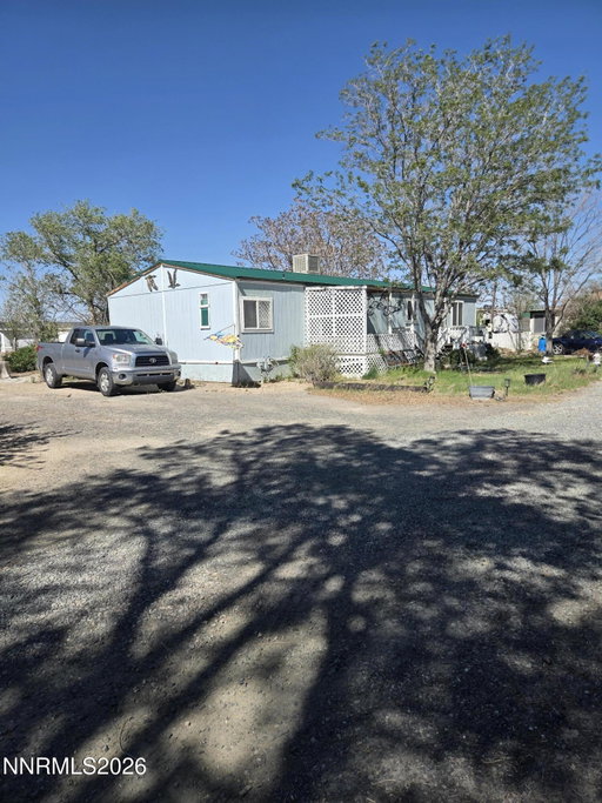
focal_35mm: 23
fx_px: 533
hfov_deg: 58.9
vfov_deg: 73.9
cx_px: 301
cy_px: 402
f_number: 1.8
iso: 40
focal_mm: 5.4
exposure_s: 1/2921
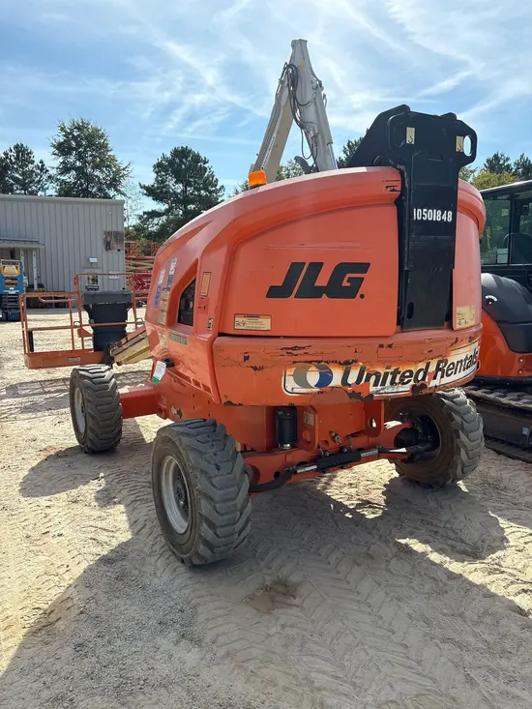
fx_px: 533
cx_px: 266
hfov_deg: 53.1
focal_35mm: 26
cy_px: 354
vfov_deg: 67.3
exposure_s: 1/4065
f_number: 1.6
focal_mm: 5.96
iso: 64
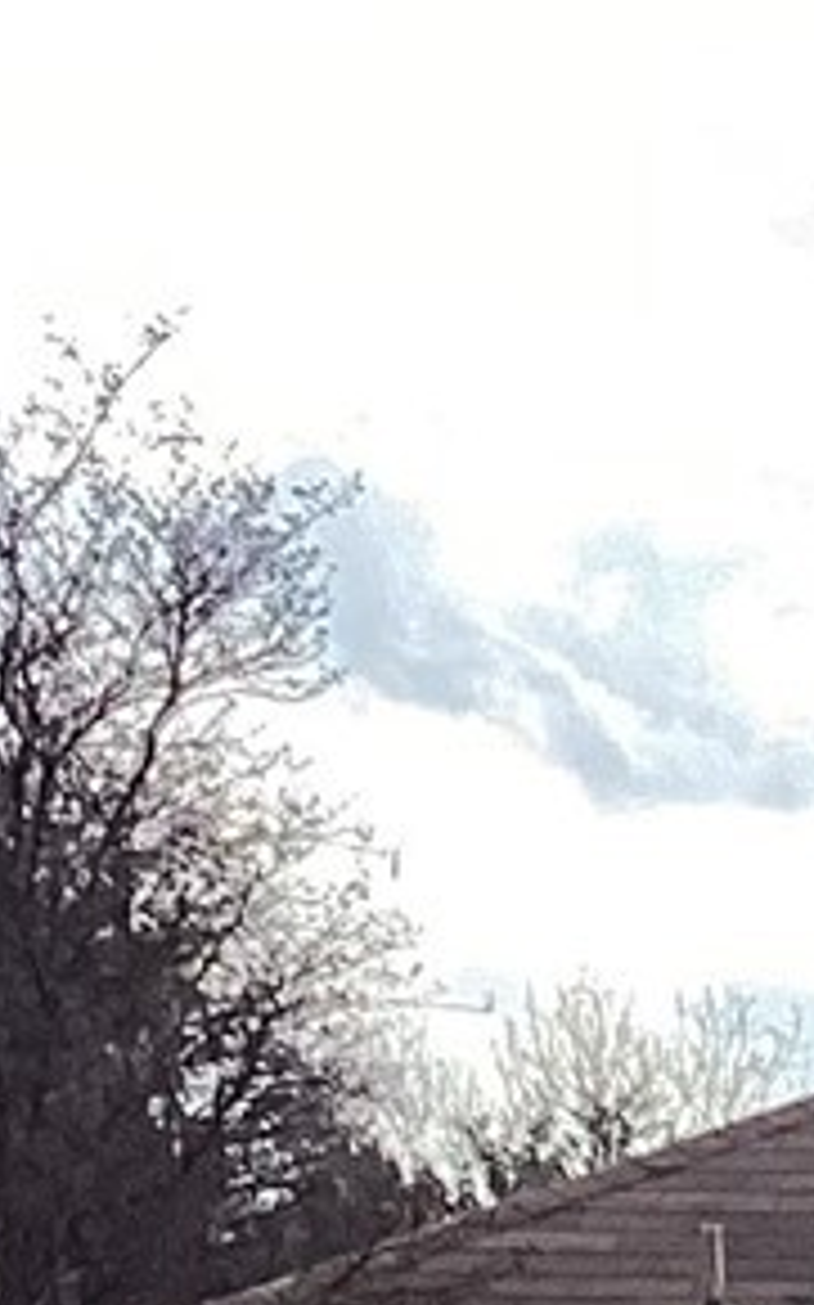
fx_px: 8243
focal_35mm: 232
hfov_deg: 5.0
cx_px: 3395
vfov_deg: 8.7
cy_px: 2372
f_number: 2.4
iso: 25
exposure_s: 1/1538
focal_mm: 3.3
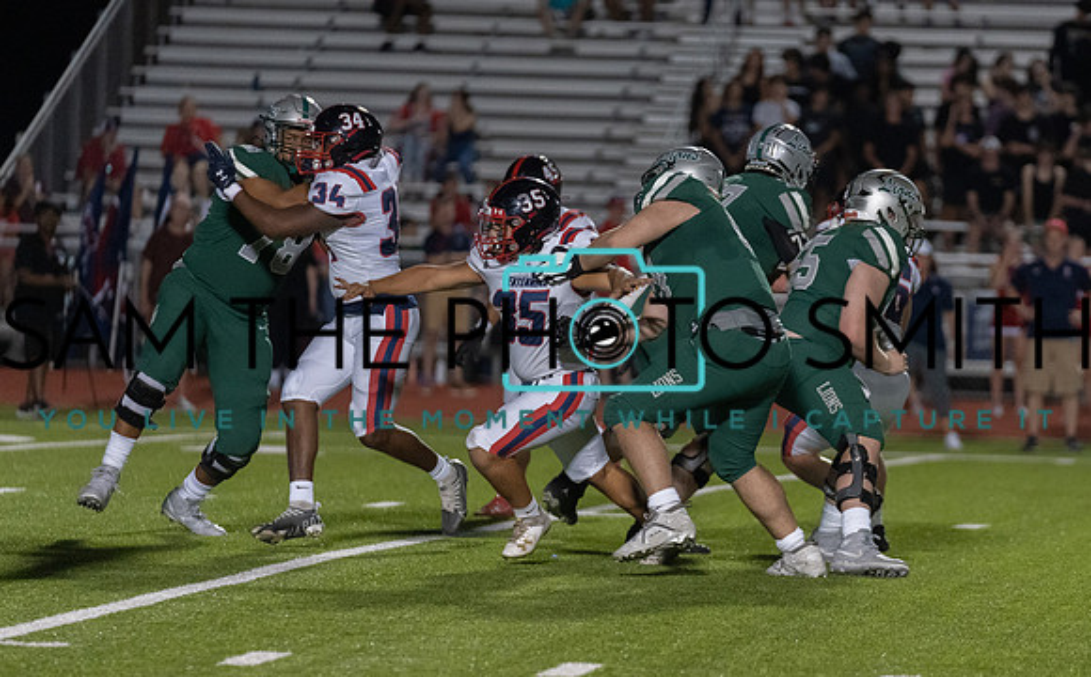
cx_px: 661
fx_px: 7143
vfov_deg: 5.4
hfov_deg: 8.7
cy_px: 333
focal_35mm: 241
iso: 4000
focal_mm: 178
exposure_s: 1/1250
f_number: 2.8
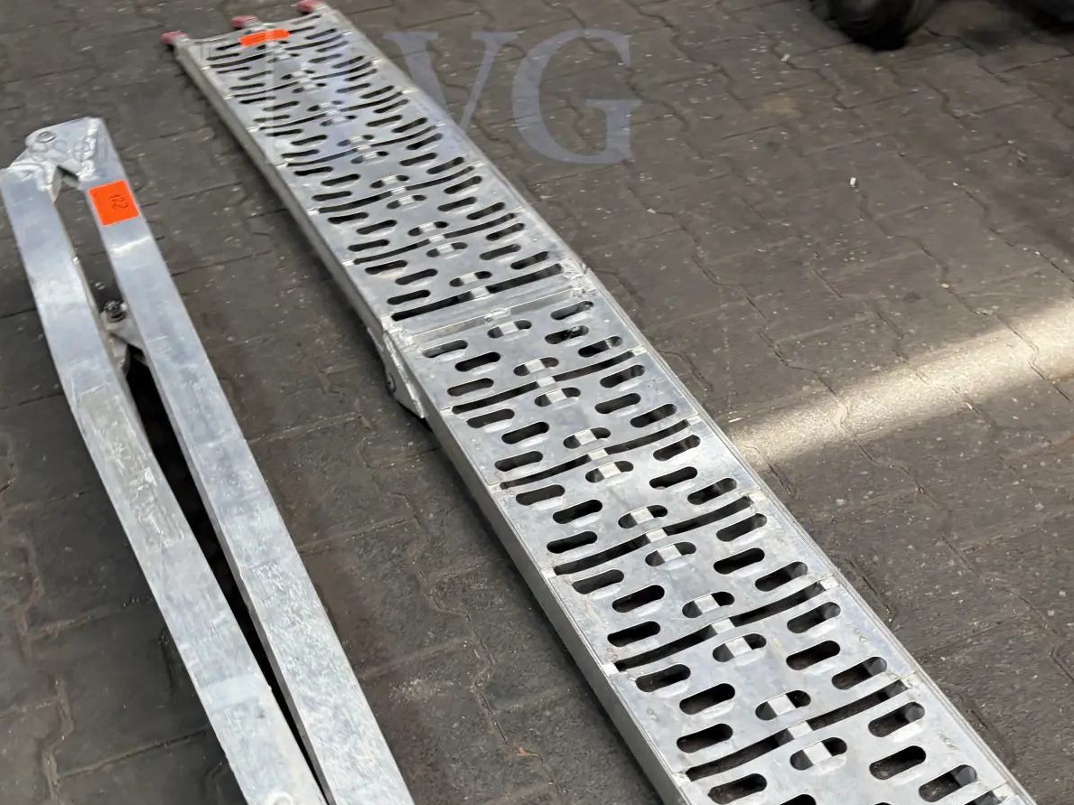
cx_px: 512
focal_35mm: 42
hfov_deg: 44.8
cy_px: 549
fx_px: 1303
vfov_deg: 34.0
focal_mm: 5.96
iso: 125
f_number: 1.6
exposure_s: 1/108
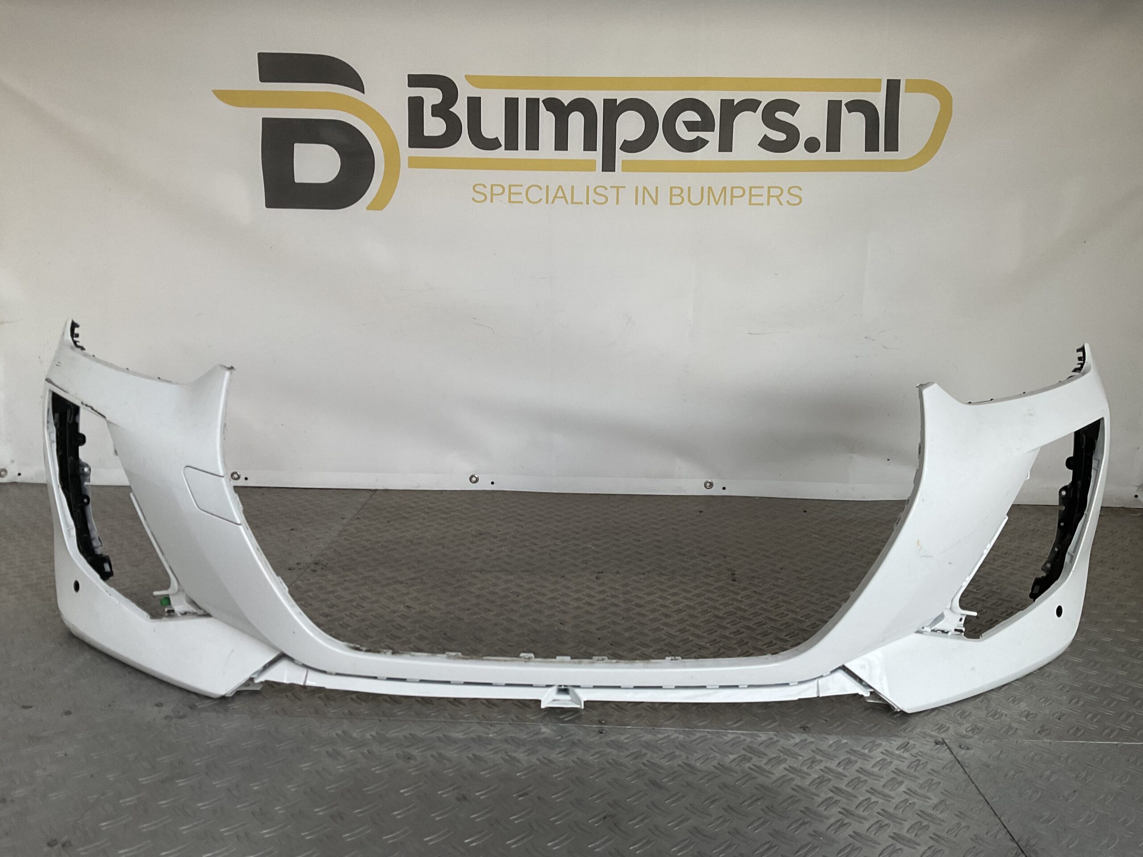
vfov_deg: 48.2
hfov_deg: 61.7
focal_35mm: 29
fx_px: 958
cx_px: 572
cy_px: 428
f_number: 1.8
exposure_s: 1/100
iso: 50
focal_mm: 3
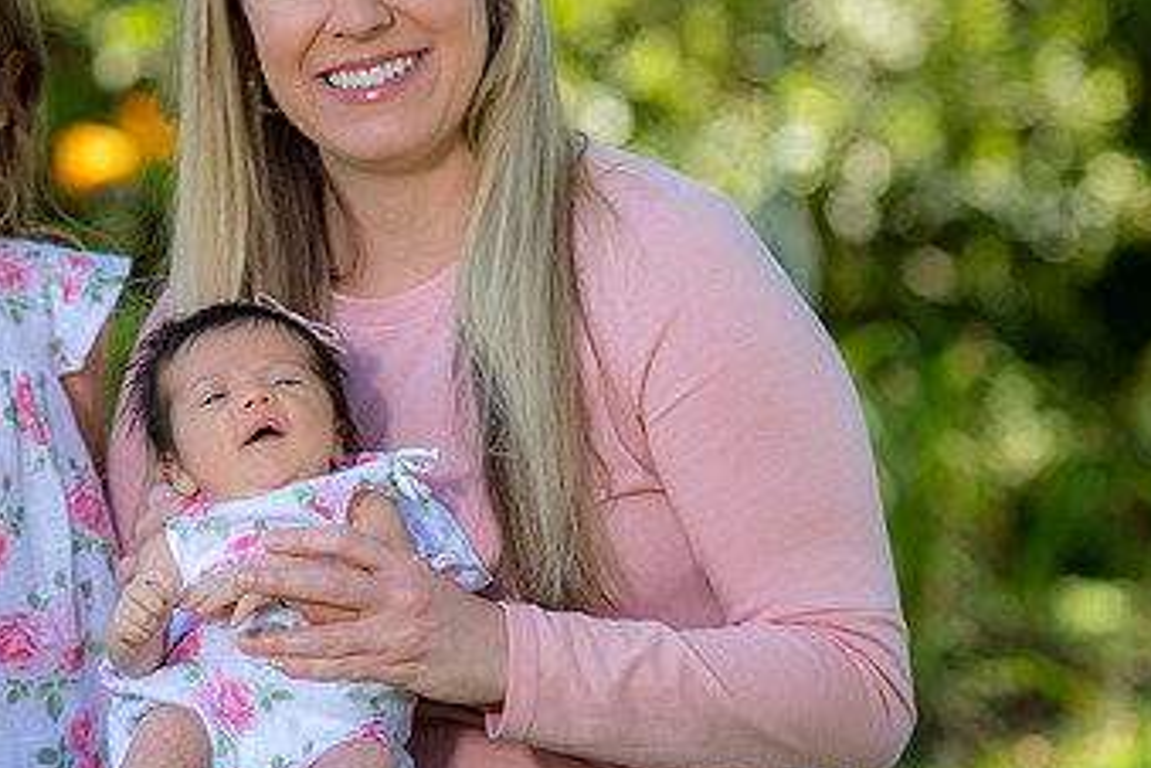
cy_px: 323
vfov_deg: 6.4
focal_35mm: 214
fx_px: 6842
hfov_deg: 9.6
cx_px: 329
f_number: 2.8
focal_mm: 125
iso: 100
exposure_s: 1/250
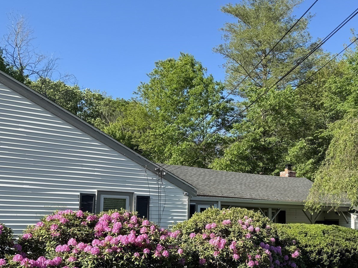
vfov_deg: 34.6
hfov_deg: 43.8
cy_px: 193
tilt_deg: +3.6
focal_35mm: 41
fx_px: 424
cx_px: 283
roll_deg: +0.1
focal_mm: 6.76
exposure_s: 1/1597
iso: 80
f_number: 1.78
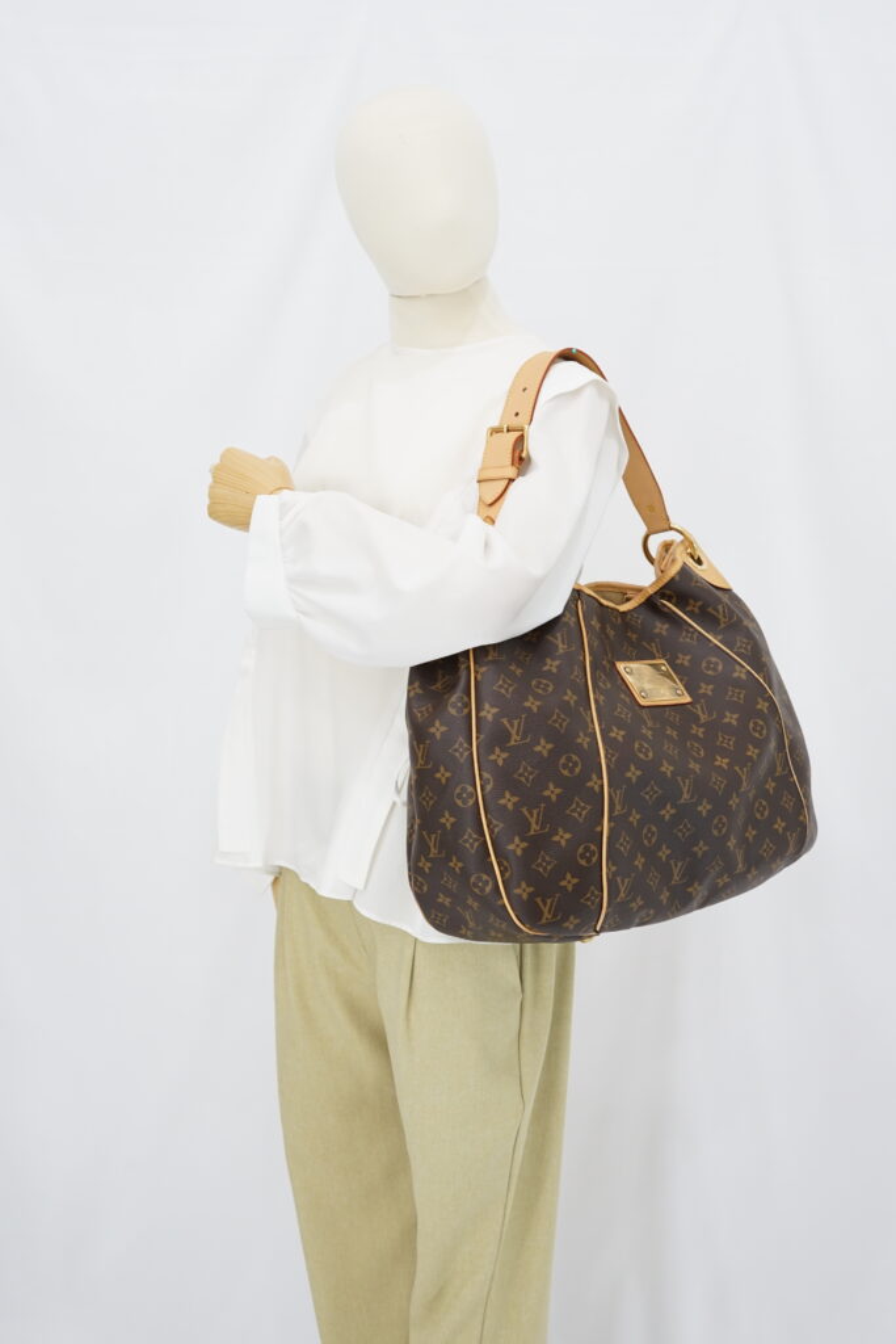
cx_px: 448
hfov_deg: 27.0
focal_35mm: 50
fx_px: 1866
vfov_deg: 39.6
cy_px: 672
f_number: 6.3
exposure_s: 1/8
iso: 640
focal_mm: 50
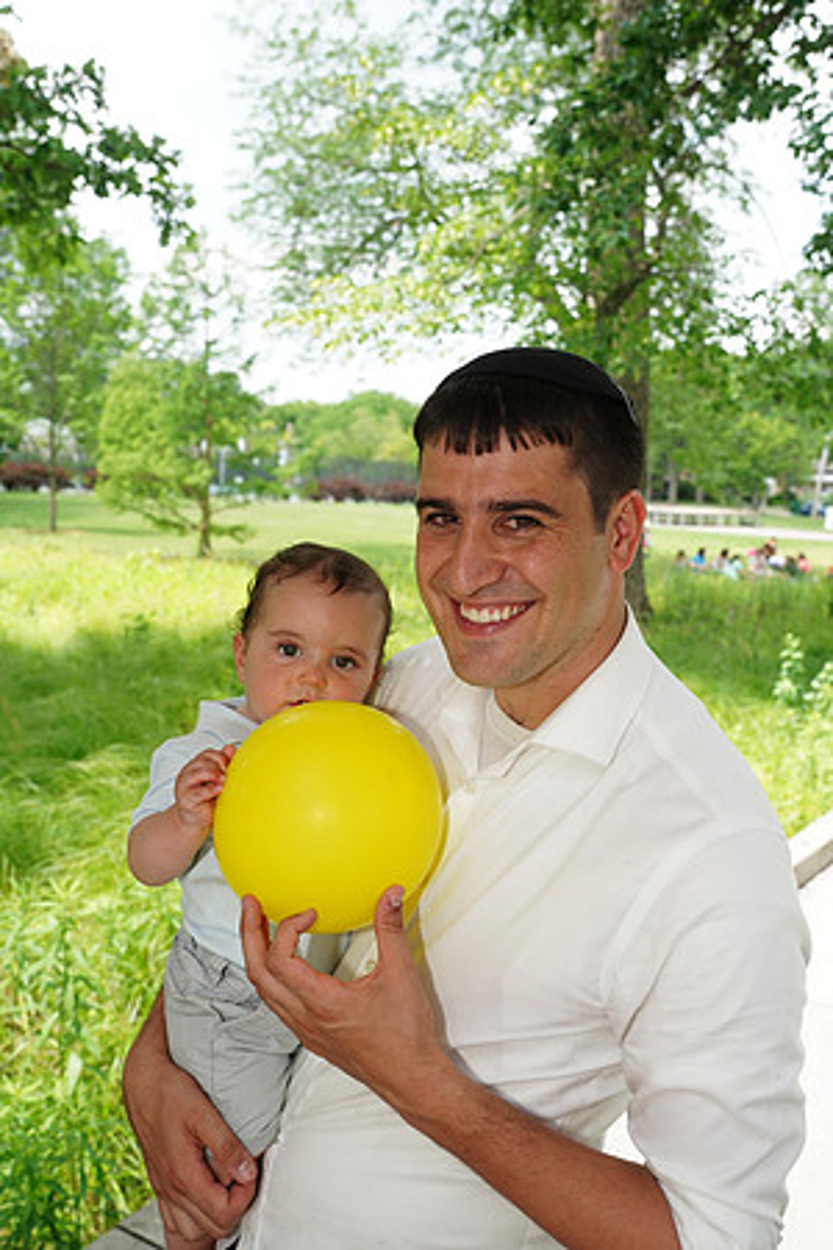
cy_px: 625
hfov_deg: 37.9
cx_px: 416
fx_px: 1215
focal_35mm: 35
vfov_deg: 54.4
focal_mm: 35
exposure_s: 1/200
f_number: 7.1
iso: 250
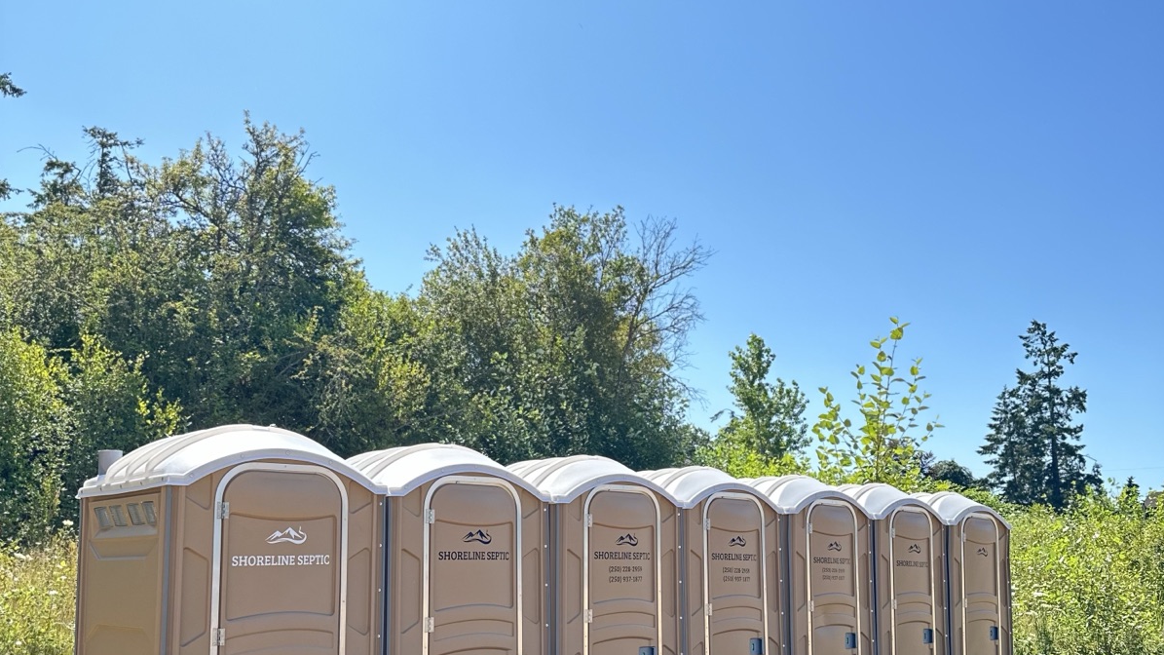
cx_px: 582
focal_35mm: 35
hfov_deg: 56.6
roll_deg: +0.3
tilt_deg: +8.3
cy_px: 444
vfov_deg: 33.4
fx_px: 1080
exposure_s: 1/1183
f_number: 1.78
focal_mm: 6.86
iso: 80
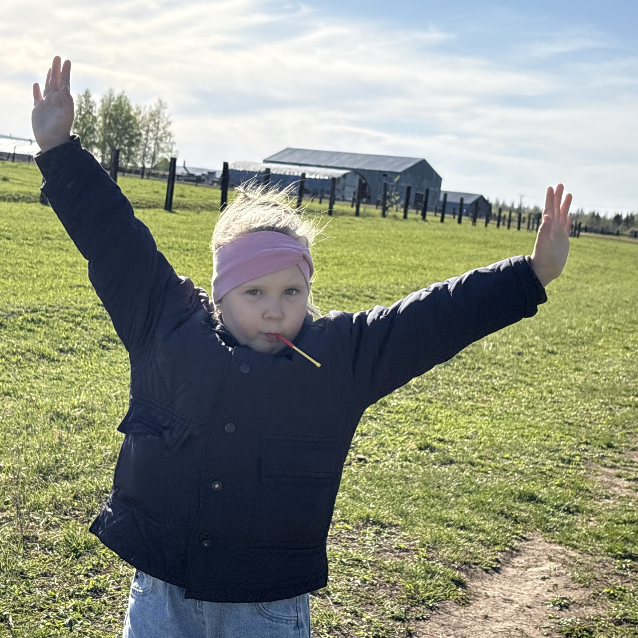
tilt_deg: -6.2
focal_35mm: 64
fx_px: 1335
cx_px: 233
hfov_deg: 26.8
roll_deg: -6.5
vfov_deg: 26.9
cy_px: 330
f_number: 1.6
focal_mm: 5.96
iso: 50
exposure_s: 1/3448
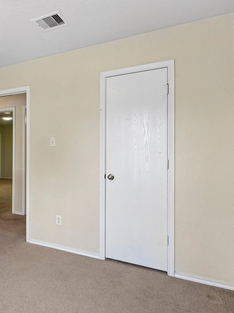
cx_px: 49
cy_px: 154
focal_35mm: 25
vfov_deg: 69.4
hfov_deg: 51.6
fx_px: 225
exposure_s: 1/15
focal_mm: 17
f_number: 8
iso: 1100
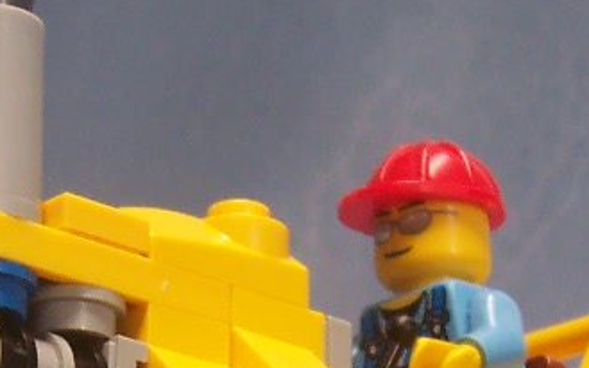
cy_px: 534
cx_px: 235
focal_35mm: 143
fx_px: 2297
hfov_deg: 14.6
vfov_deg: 9.0
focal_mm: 5.6
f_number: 2.8
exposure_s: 1/60
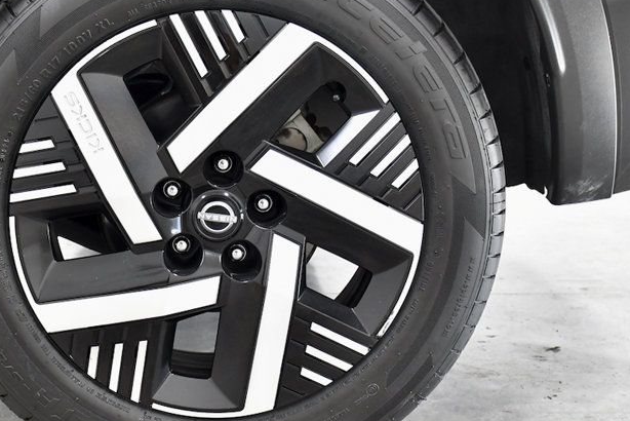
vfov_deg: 17.1
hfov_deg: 25.2
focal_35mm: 80
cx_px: 222
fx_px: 1401
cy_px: 189
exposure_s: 1/160
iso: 1250
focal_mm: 32
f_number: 4
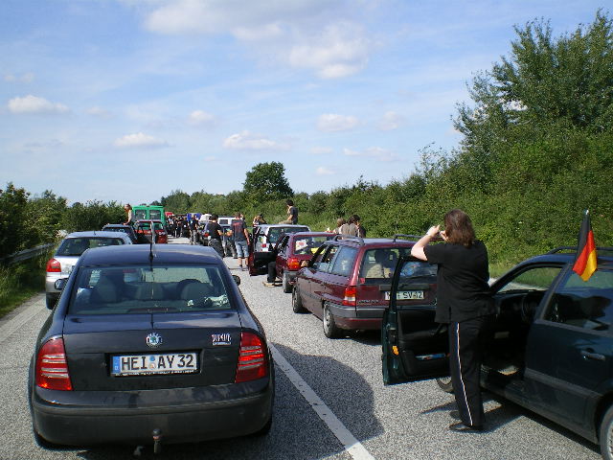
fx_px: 673
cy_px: 230
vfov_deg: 37.7
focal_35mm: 38
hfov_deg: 49.0
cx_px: 306
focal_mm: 6.3
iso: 64
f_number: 4.6
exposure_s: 1/320
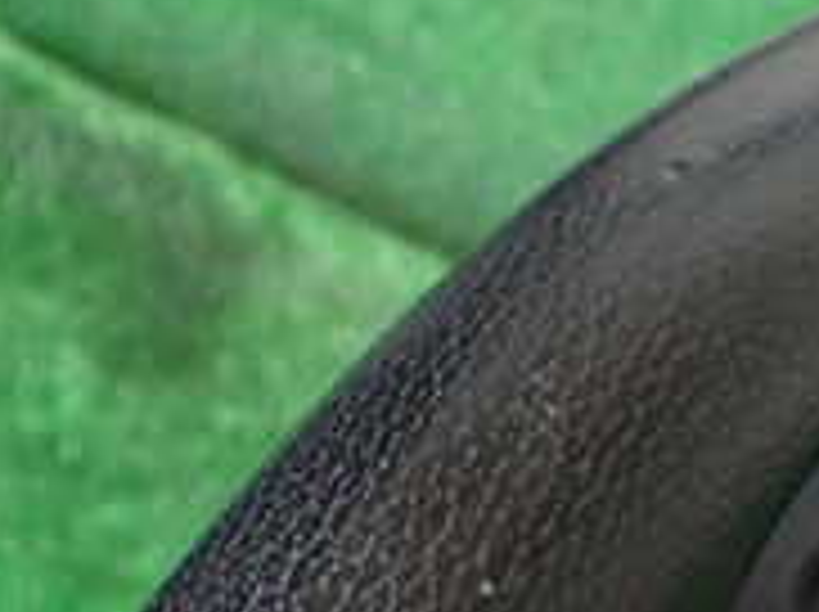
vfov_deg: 14.8
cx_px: 531
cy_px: 508
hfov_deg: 19.8
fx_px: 2339
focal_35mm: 99
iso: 320
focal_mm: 5.4
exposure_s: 1/125
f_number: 2.3
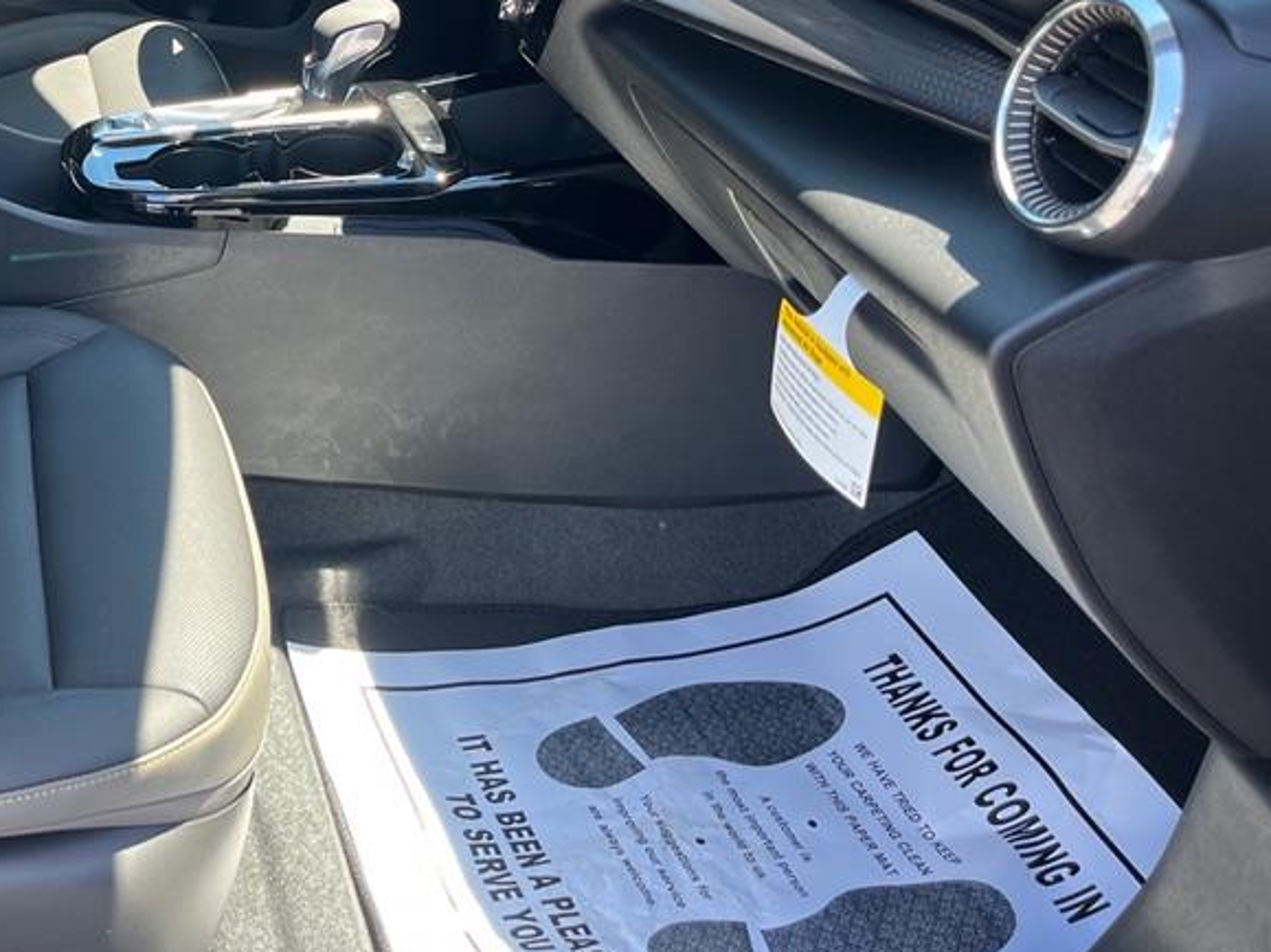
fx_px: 1689
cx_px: 200
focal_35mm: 46
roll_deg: +1.3
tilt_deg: -23.9
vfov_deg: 30.7
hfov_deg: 39.1
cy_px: 193
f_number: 1.6
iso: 50
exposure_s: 1/146
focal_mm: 5.1
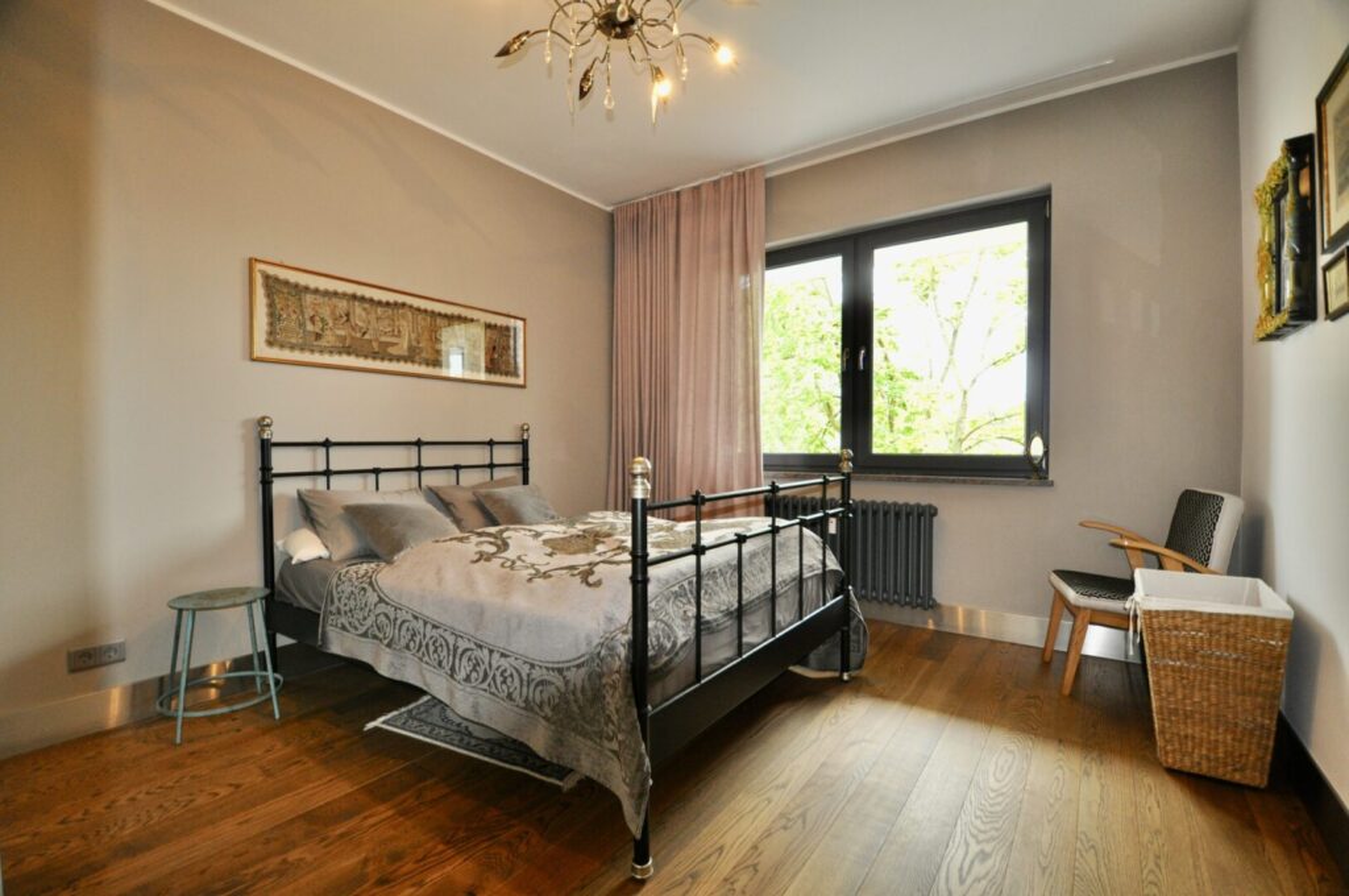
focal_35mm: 15
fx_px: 561
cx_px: 674
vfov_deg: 77.2
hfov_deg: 100.5
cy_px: 448
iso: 800
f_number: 3.5
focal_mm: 10
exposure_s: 1/60
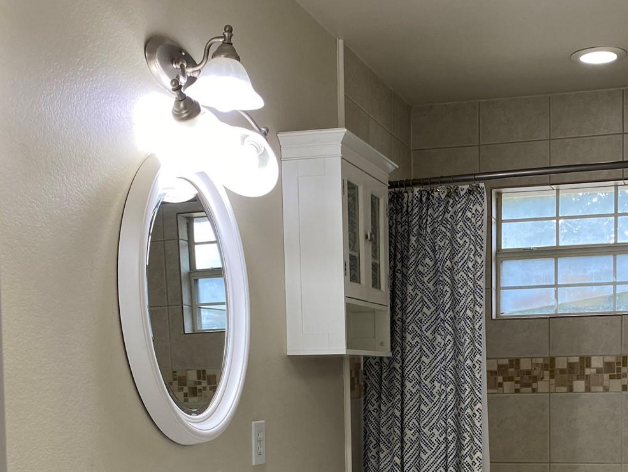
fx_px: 980
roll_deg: +0.9
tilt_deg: -4.6
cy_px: 427
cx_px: 434
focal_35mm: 54
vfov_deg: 26.1
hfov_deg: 35.1
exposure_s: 1/120
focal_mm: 4.25
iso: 80
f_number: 1.8
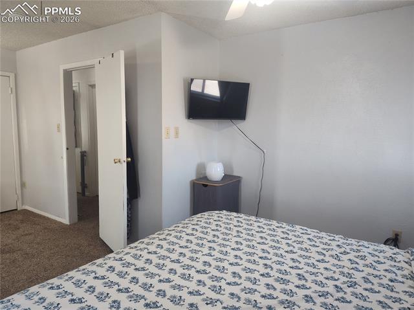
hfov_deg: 74.0
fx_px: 275
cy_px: 155
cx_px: 207
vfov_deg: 58.8
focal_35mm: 23
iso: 788
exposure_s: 1/120
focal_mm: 5.56
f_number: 1.8
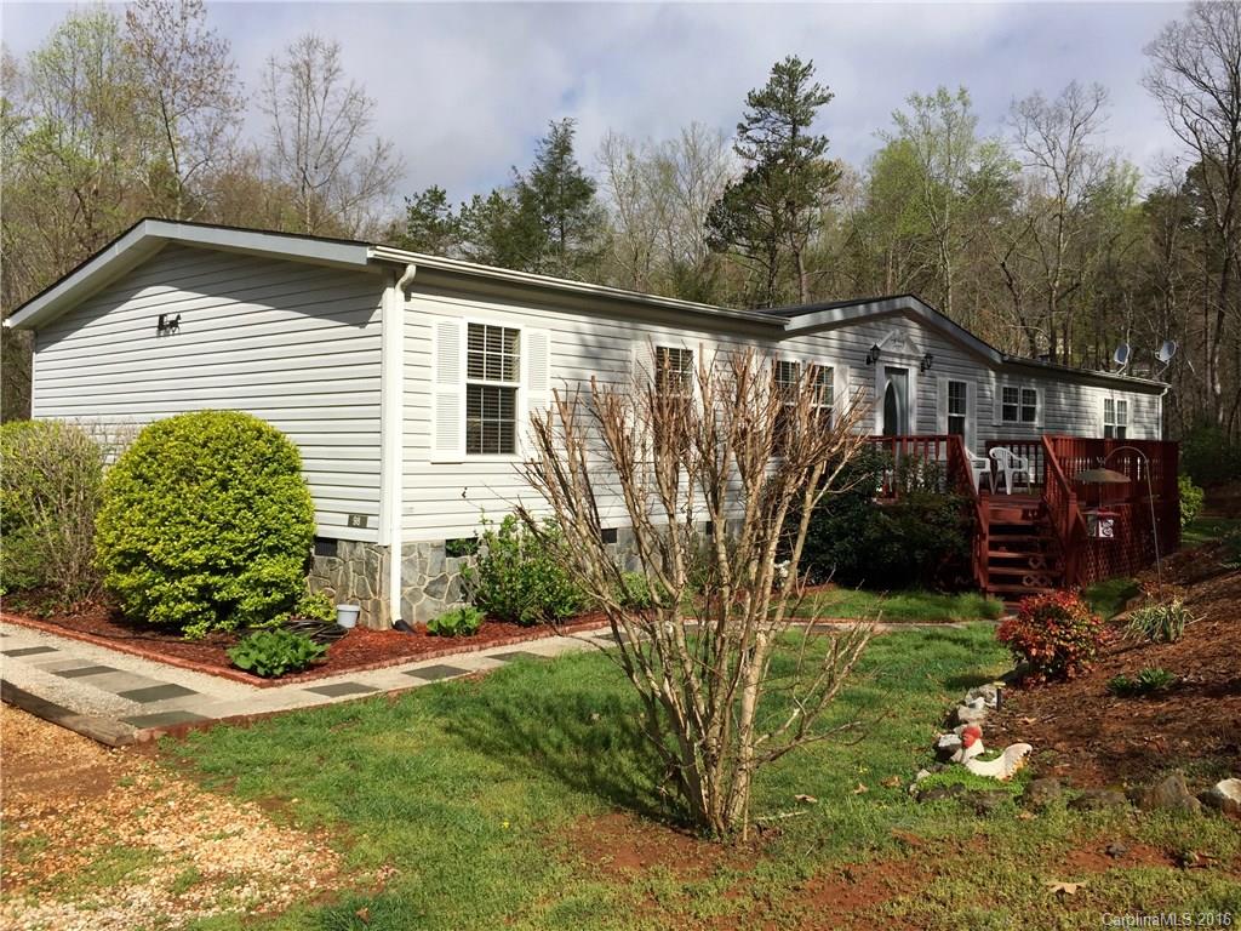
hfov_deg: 61.7
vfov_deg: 48.2
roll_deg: -1.9
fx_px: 1040
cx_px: 620
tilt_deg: +2.8
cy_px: 466
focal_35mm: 29
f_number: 2.2
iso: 32
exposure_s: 1/3300
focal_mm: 4.15
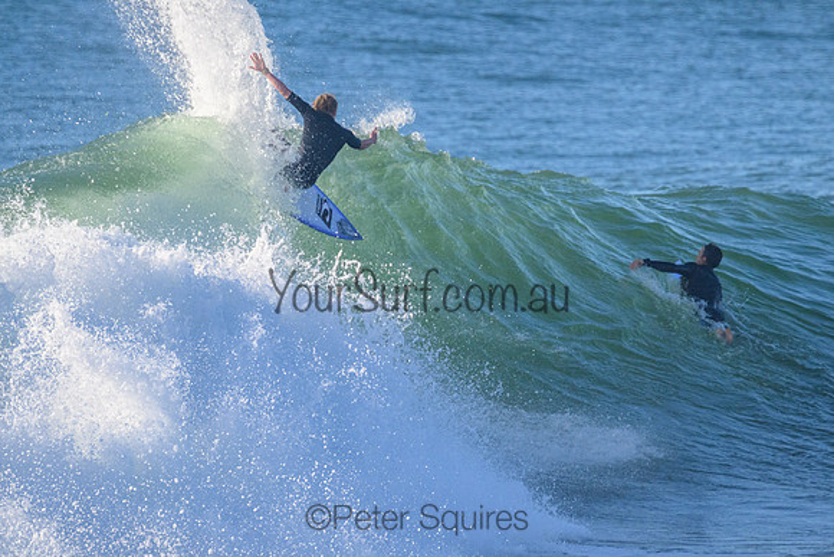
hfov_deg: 2.4
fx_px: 20282
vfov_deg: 1.6
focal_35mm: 875
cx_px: 456
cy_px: 305
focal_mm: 800
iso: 2000
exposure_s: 1/2000
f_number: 11
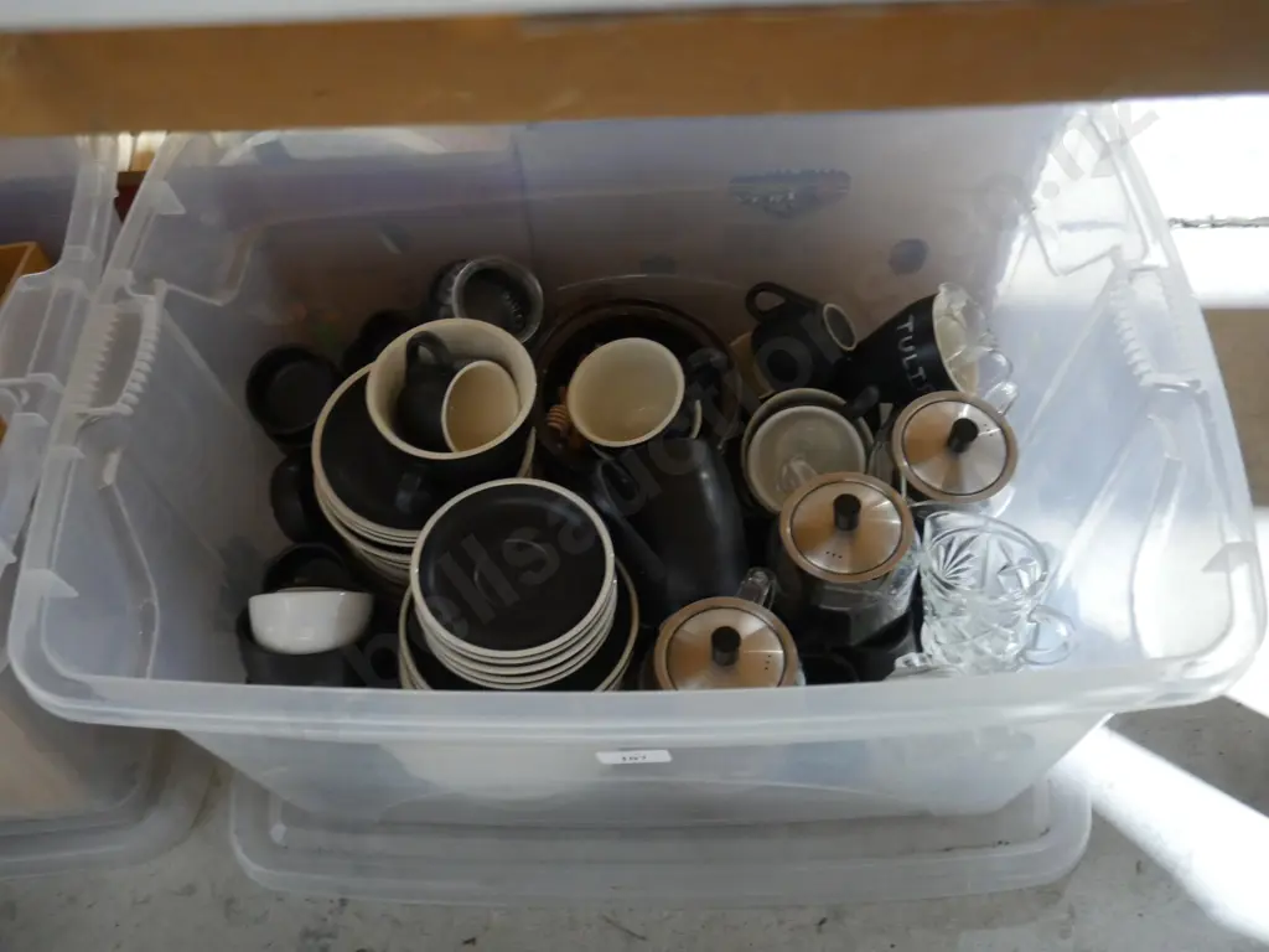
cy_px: 476
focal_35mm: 32
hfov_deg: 56.8
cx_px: 634
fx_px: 1173
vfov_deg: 44.2
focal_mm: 16
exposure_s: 1/50
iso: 3200
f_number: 3.6
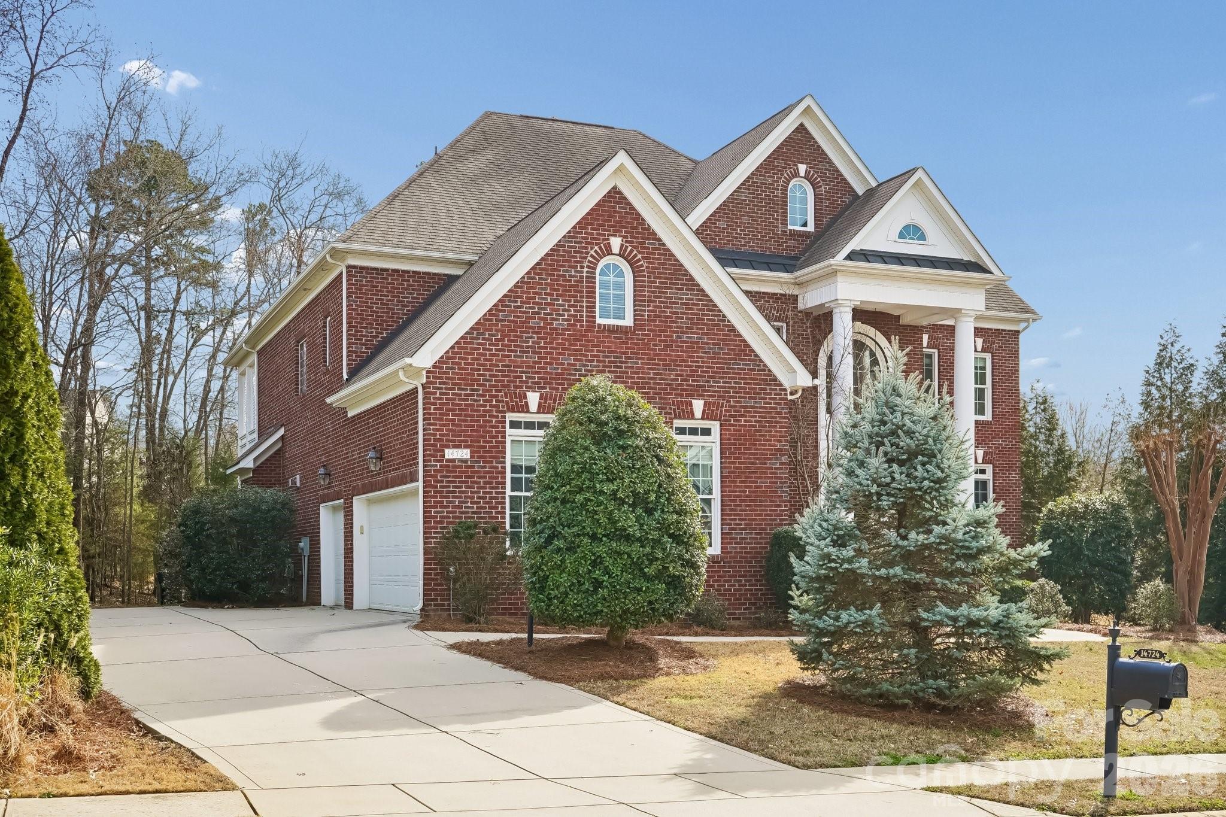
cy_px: 408
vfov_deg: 35.9
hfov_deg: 51.9
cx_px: 613
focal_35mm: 37
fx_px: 1260
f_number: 4.5
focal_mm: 37
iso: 100
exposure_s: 1/320
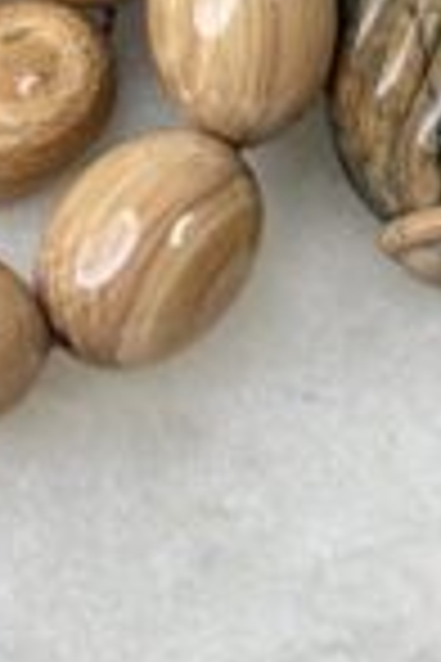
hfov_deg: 5.0
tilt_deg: -46.0
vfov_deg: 7.2
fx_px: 4979
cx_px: -436
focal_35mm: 271
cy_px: -883
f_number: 1.78
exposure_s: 1/121
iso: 50
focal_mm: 6.76
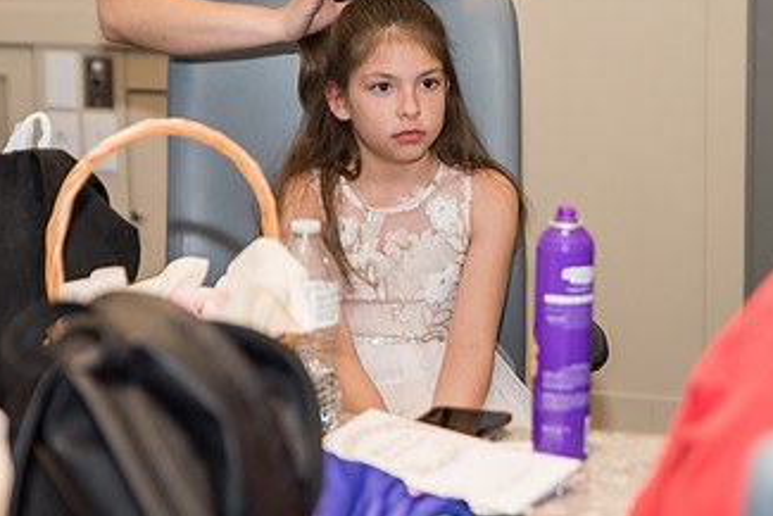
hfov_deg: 16.4
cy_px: 177
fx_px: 2685
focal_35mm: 125
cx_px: 402
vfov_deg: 11.0
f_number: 2.8
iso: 400
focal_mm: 70
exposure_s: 1/100
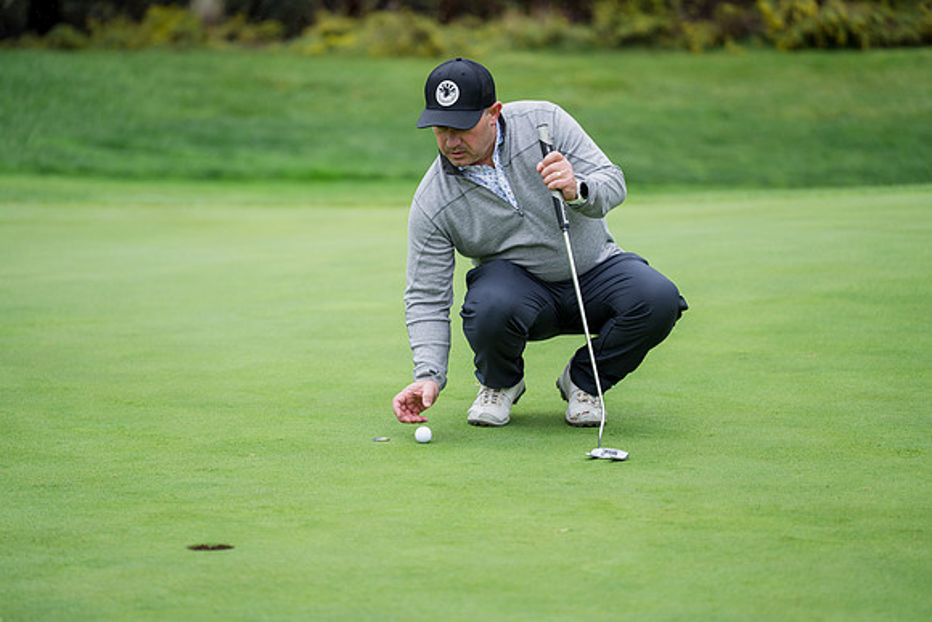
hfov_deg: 13.7
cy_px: 311
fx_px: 3879
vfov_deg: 9.2
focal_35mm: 150
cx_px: 466
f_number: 2.8
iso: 500
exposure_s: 1/1250
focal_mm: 149.8
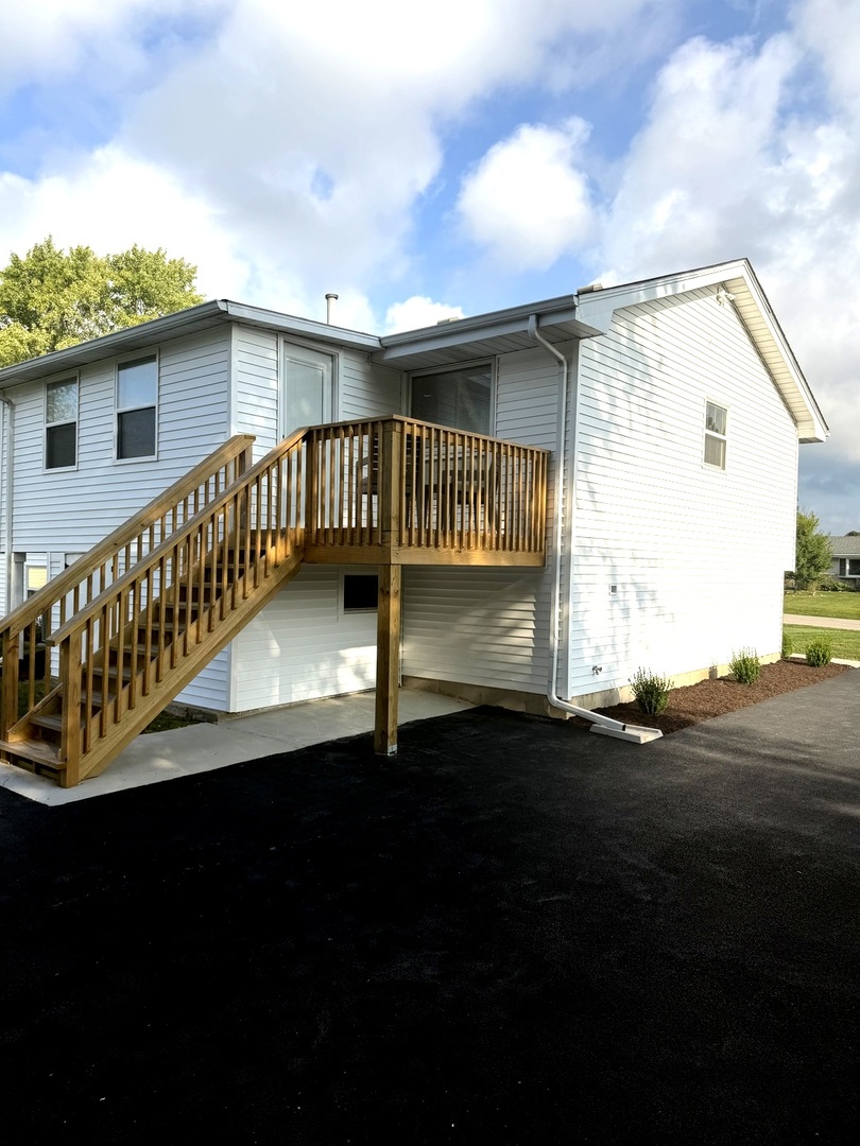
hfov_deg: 56.8
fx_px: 795
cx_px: 430
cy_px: 573
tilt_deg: -0.8
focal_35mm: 24
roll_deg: -1.3
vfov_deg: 71.6
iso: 80
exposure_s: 1/3759
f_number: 1.78
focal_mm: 6.76
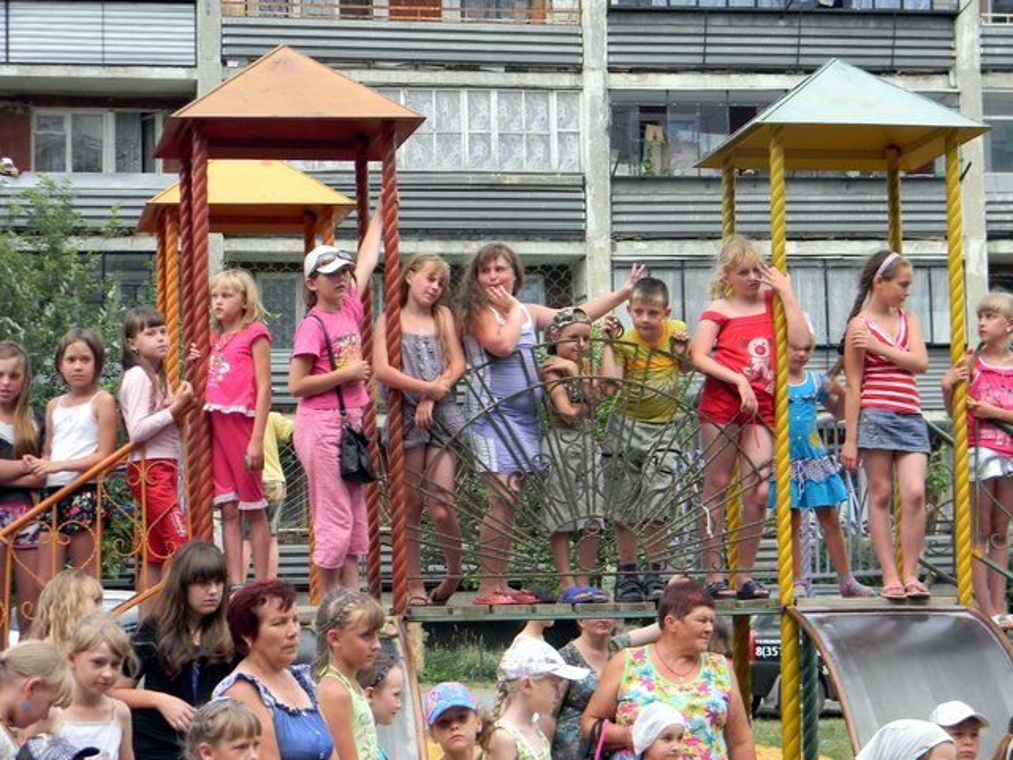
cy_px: 380
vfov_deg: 17.8
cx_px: 506
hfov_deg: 23.6
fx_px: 2429
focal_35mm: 83
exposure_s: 1/92
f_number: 4.5
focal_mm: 15.1
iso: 80
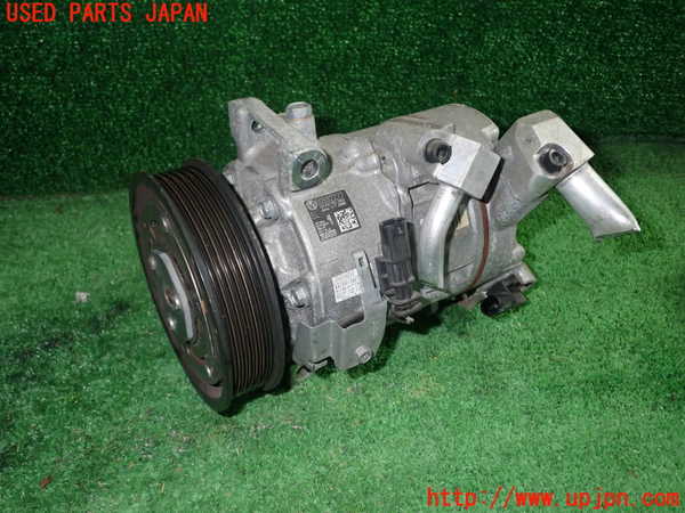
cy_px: 256
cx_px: 342
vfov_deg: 44.2
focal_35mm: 32
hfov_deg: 56.8
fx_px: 633
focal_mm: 5.79
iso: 320
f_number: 7.1
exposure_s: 1/30
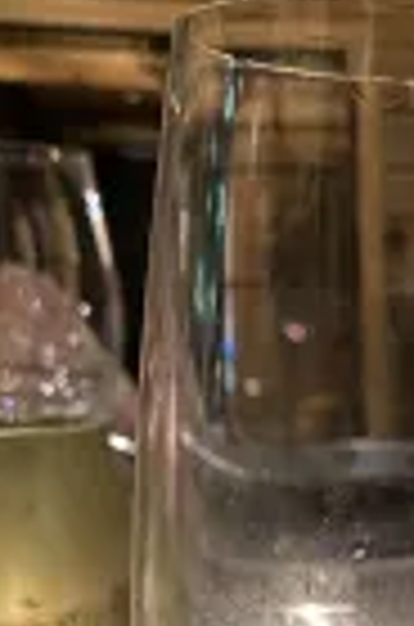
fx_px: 1352
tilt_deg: -13.4
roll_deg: -1.3
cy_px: 685
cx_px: 666
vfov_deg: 24.4
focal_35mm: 78
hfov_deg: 15.7
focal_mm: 4.25
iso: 500
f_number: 1.8
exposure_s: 1/13
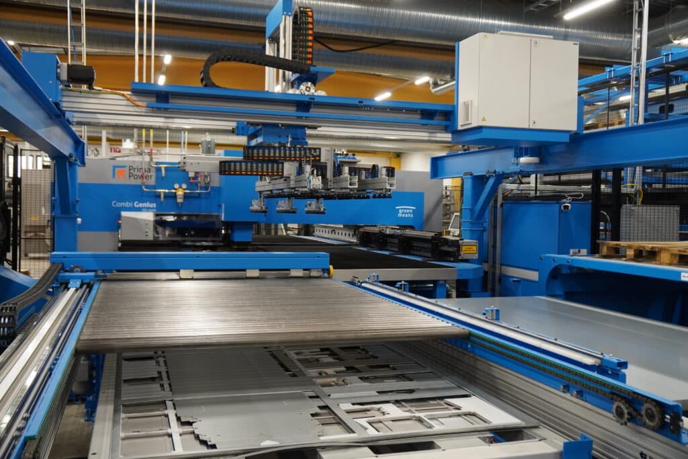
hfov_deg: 55.1
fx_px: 659
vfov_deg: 38.4
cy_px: 230
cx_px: 344
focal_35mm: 34
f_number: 4
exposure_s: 1/160
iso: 2000
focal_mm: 23
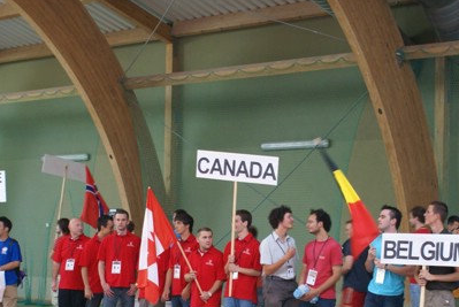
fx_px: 1008
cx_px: 273
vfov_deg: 17.2
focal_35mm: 79
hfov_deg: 25.6
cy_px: 248
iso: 400
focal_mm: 30
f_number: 5.6
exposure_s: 1/20
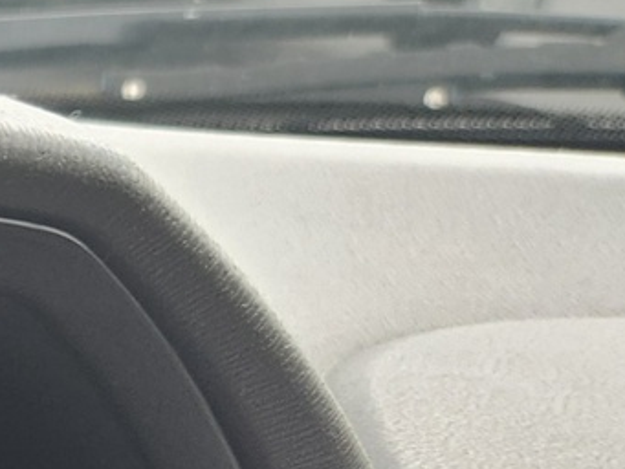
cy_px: 1057
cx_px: -1107
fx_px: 2492
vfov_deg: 9.7
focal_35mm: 138
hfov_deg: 10.8
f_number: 1.8
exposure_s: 1/120
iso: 32
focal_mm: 5.4
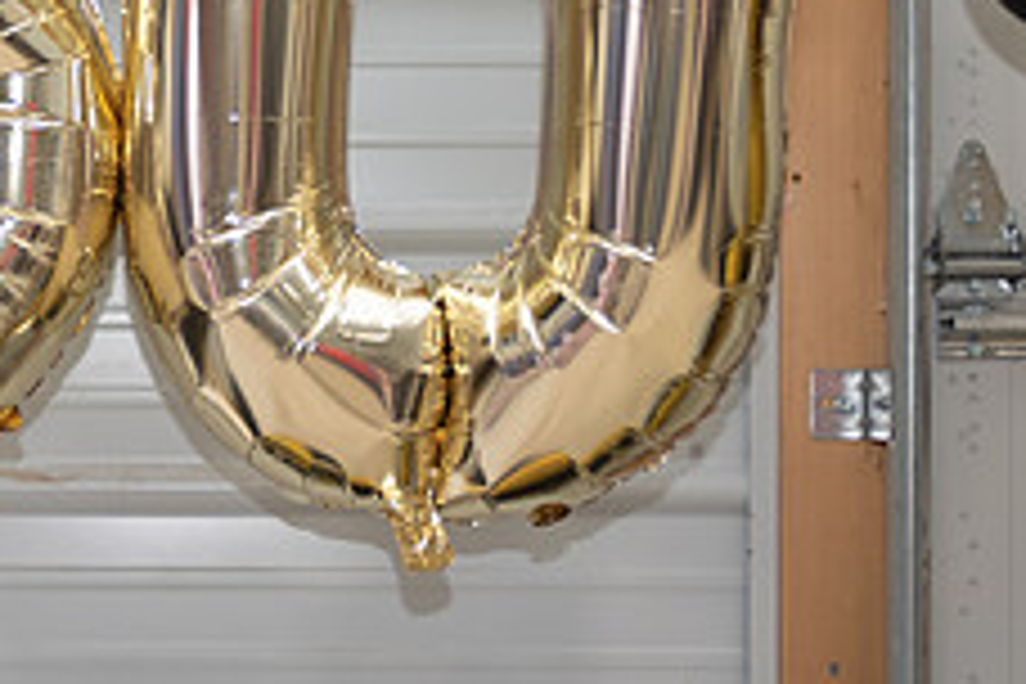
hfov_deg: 18.5
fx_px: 3106
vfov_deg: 12.5
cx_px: 141
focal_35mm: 109
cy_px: 511
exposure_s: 1/160
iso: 160
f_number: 3.2
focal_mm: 24
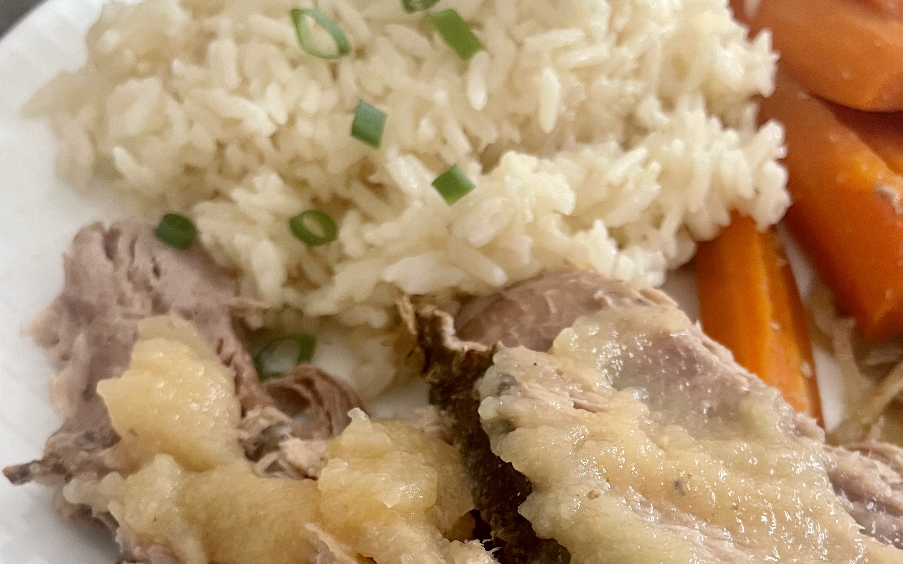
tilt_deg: -58.6
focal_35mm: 40
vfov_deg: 30.4
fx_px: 984
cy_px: 521
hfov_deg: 49.2
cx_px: 484
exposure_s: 1/60
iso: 250
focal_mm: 4.2
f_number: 1.6
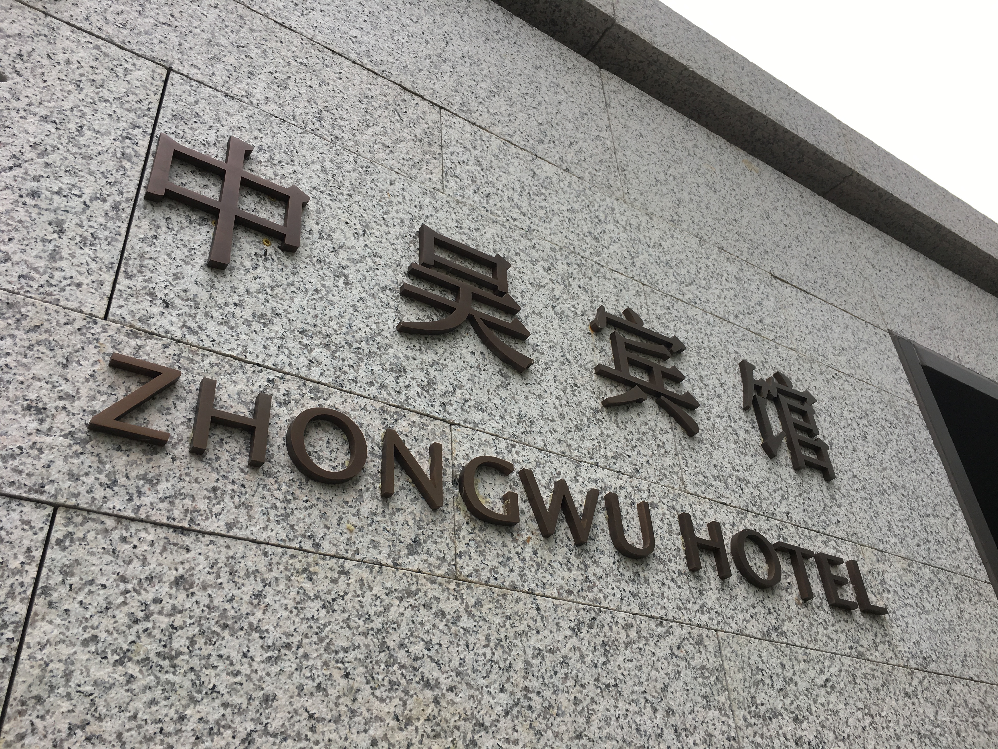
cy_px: 374
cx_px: 499
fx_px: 836
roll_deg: +3.8
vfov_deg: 48.2
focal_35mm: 29
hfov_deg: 61.7
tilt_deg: +33.3
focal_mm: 4.15
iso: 25
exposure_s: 1/699
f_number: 2.2
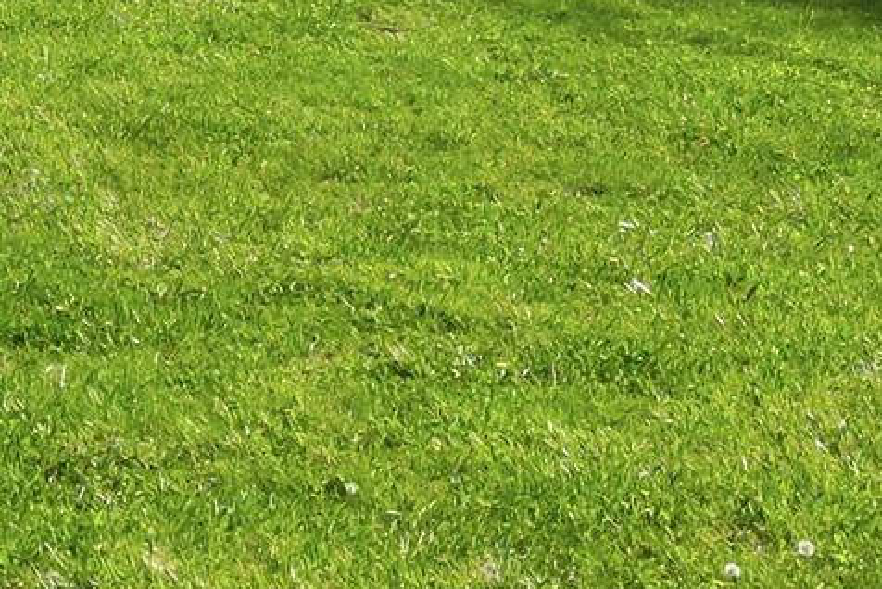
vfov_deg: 10.1
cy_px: -340
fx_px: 3211
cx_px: -441
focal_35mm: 131
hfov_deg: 14.6
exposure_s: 1/2000
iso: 110
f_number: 1.7
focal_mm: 6.7
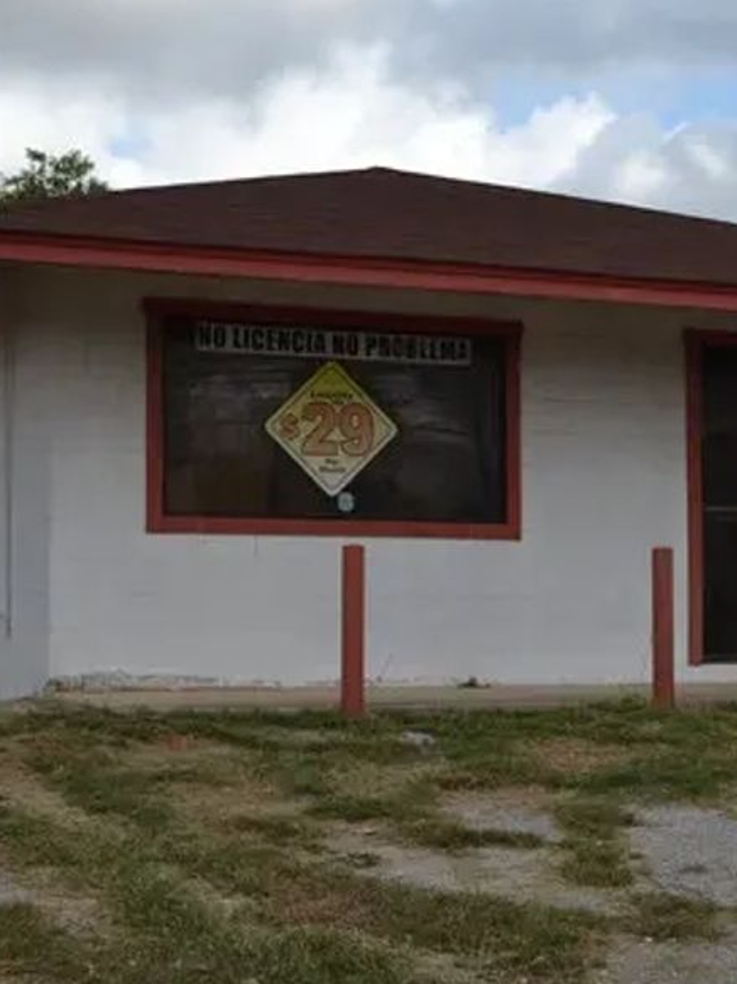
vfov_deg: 29.4
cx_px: 294
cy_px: 495
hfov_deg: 22.2
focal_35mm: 66
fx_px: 1875
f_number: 7.1
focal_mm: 26
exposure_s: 1/200
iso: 100
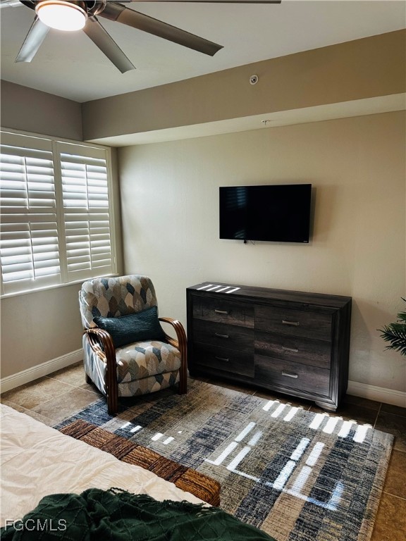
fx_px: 375
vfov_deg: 71.6
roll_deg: -0.4
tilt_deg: -8.4
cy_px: 270
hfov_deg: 56.8
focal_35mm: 24
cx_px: 203
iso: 160
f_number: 1.78
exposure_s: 1/60
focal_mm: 6.86
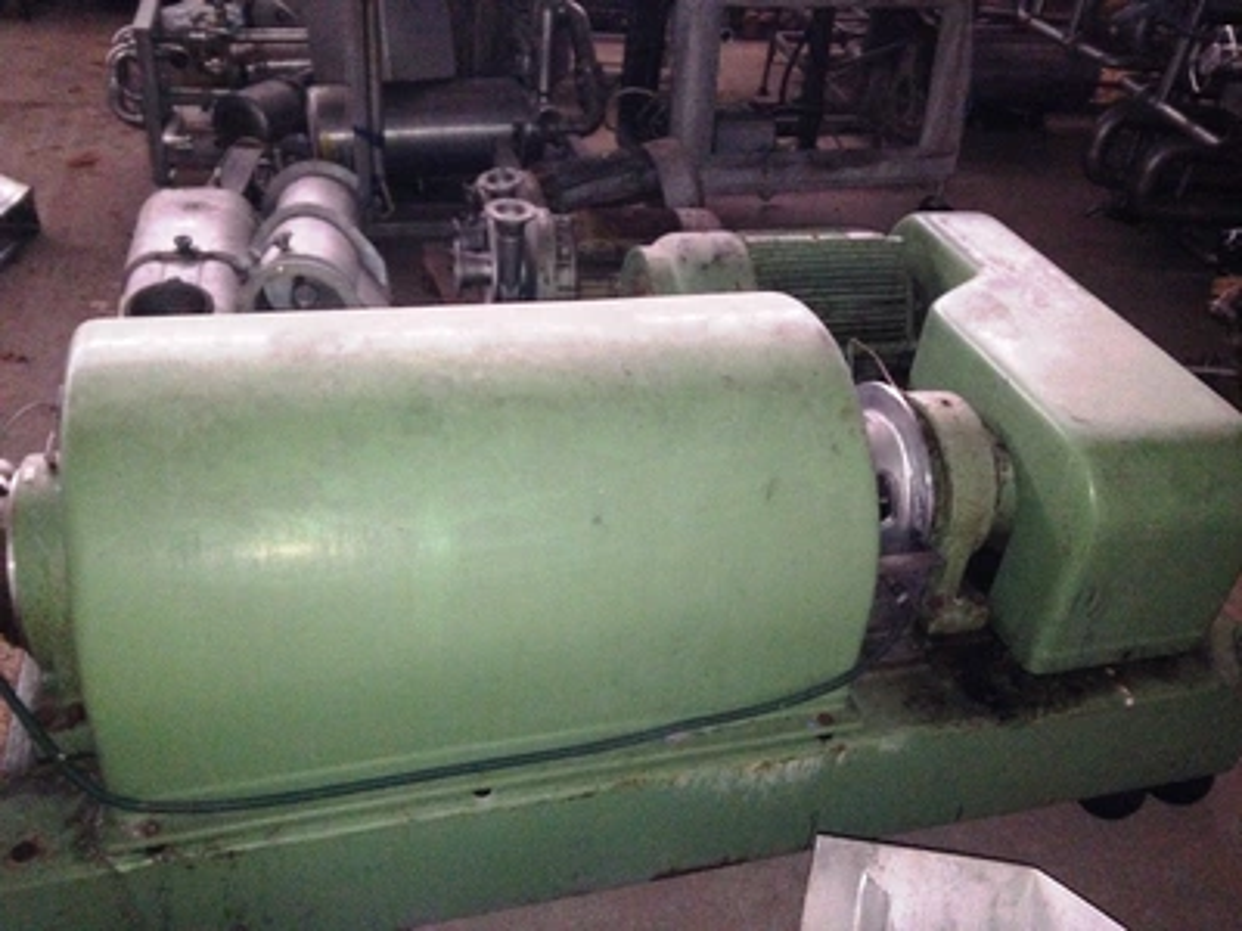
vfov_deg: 42.9
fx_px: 1184
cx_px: 621
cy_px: 466
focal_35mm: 33
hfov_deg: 55.4
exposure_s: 1/16
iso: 500
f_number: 2.4
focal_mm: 4.12
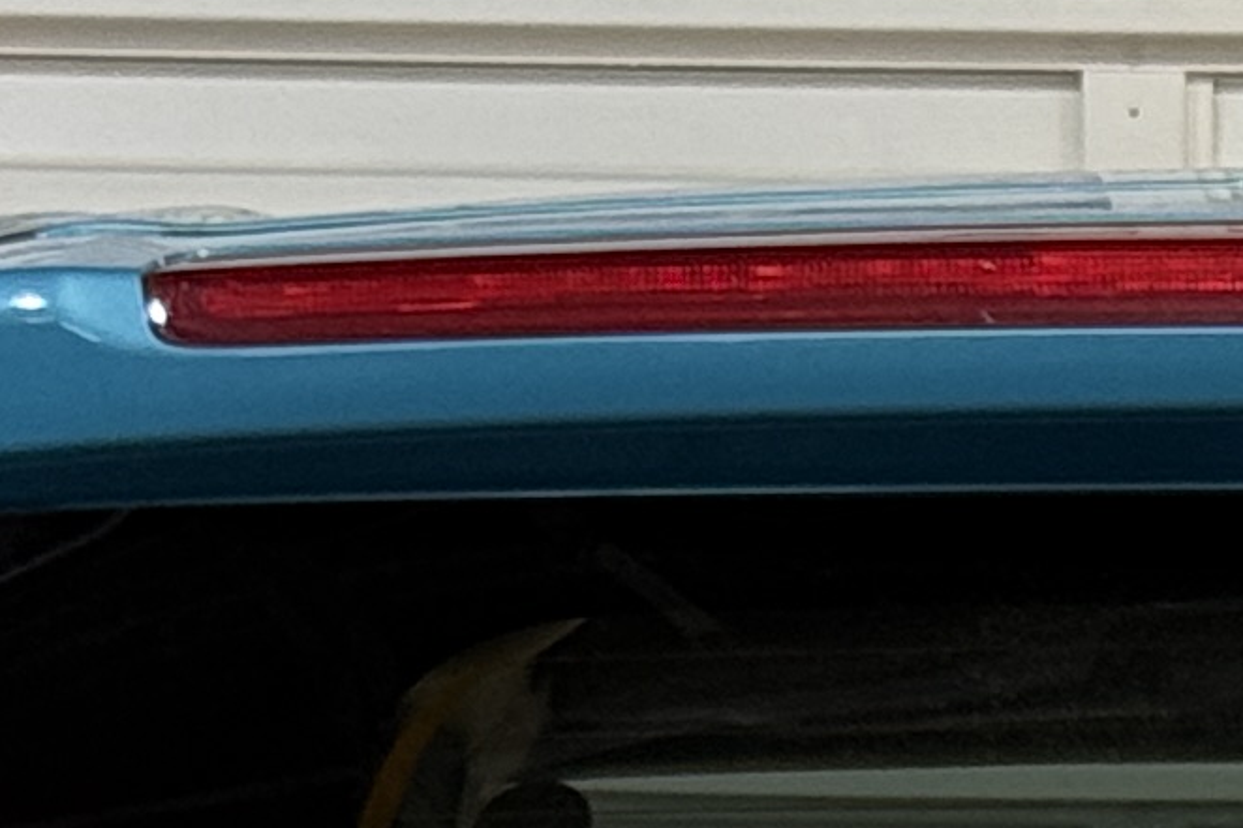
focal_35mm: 304
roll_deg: -0.5
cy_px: 2630
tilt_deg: -8.4
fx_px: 10493
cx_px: 1634
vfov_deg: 4.3
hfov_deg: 6.7
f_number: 1.78
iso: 125
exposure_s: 1/60
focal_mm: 6.76
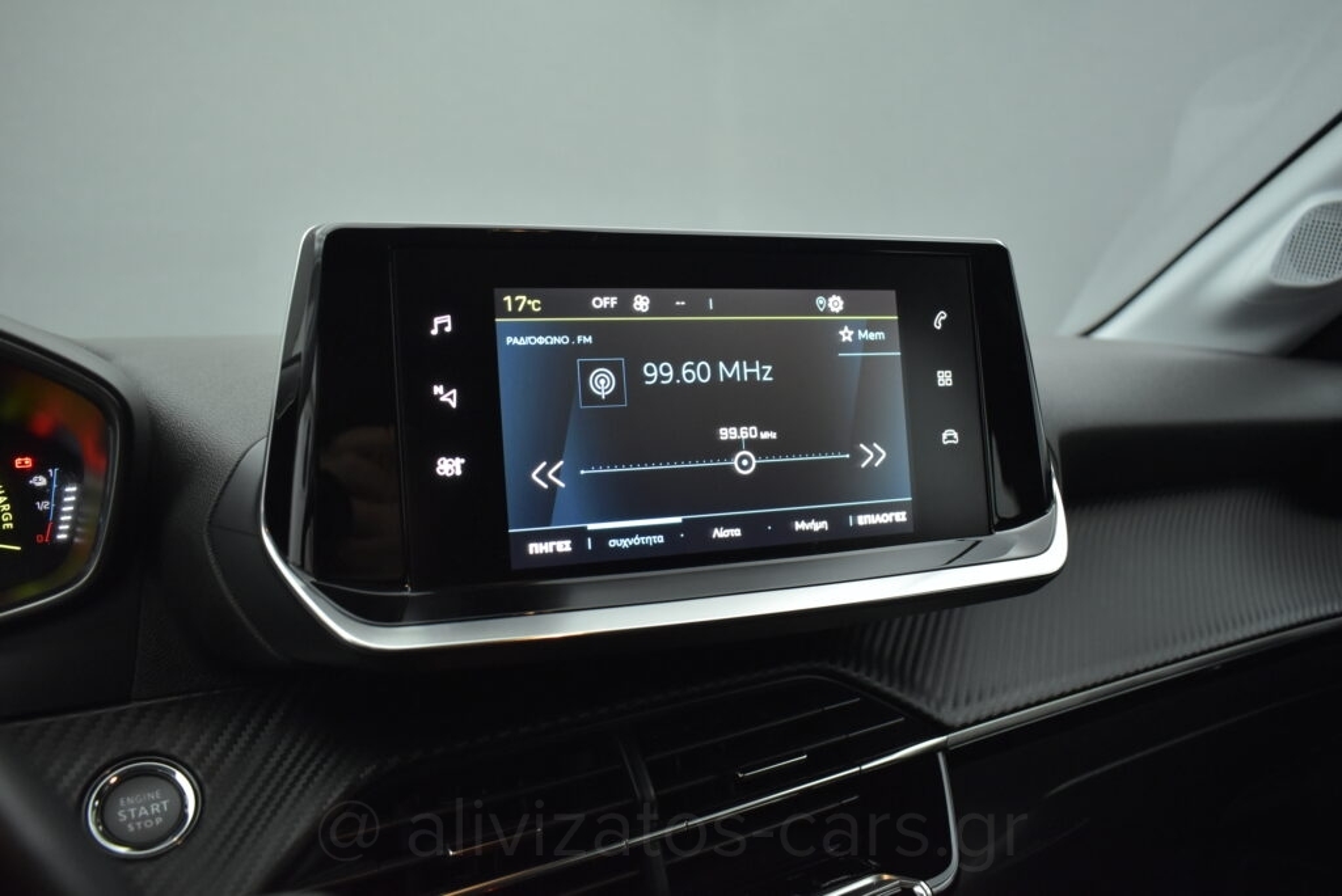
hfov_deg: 67.4
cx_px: 671
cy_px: 448
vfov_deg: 48.0
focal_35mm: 27
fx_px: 1007
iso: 1600
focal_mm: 18
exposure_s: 1/125
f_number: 3.5
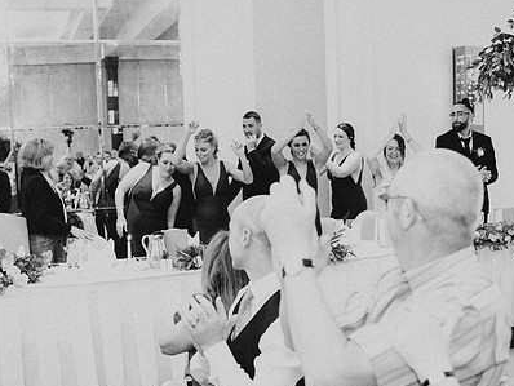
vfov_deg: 29.6
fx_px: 728
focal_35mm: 49
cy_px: 242
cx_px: 297
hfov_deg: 38.8
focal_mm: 35
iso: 1600
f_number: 2.8
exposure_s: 1/125
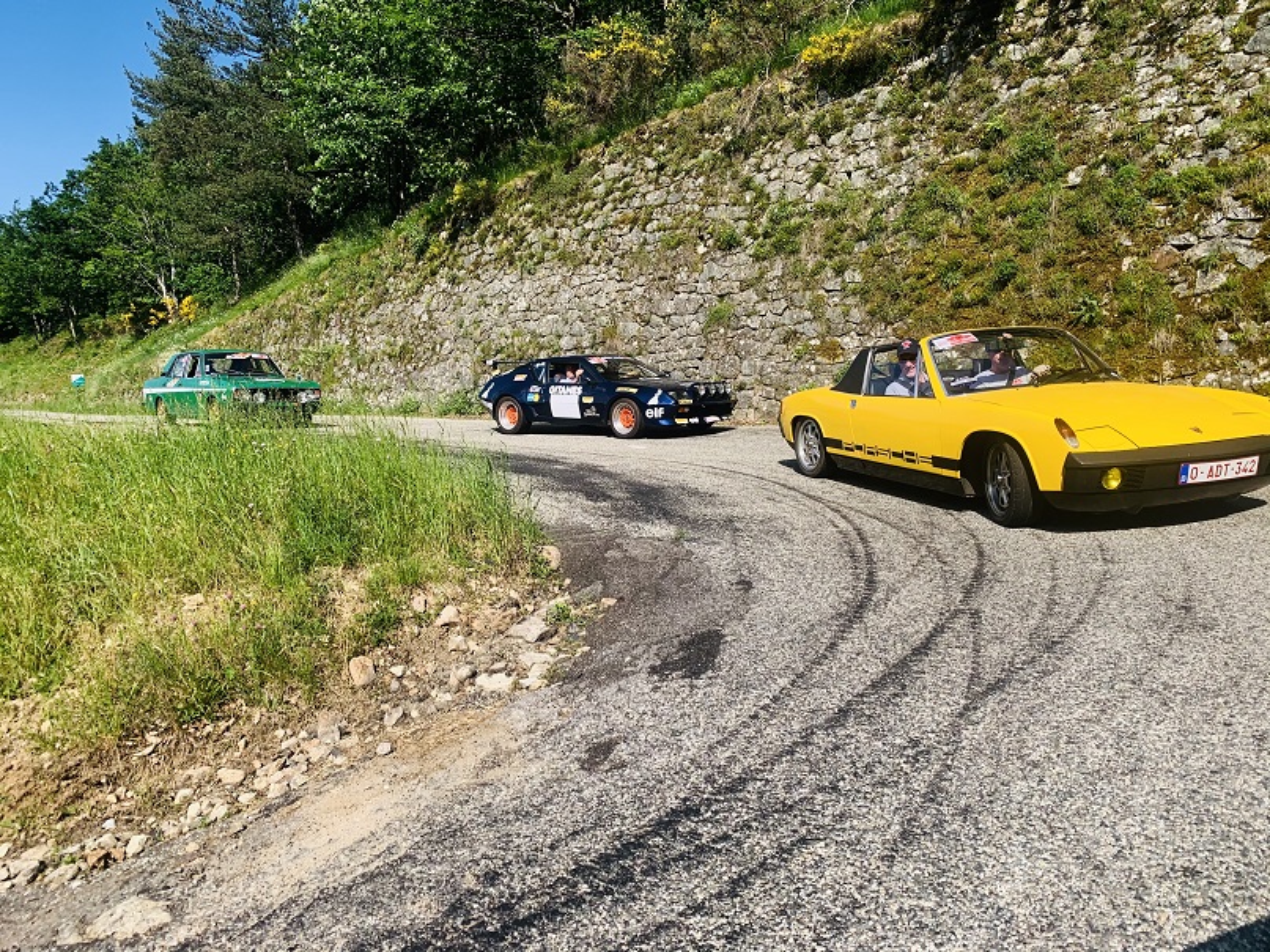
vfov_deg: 53.1
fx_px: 954
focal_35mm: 26
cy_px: 476
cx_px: 635
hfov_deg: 67.3
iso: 25
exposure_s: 1/1779
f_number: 1.8
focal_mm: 4.25
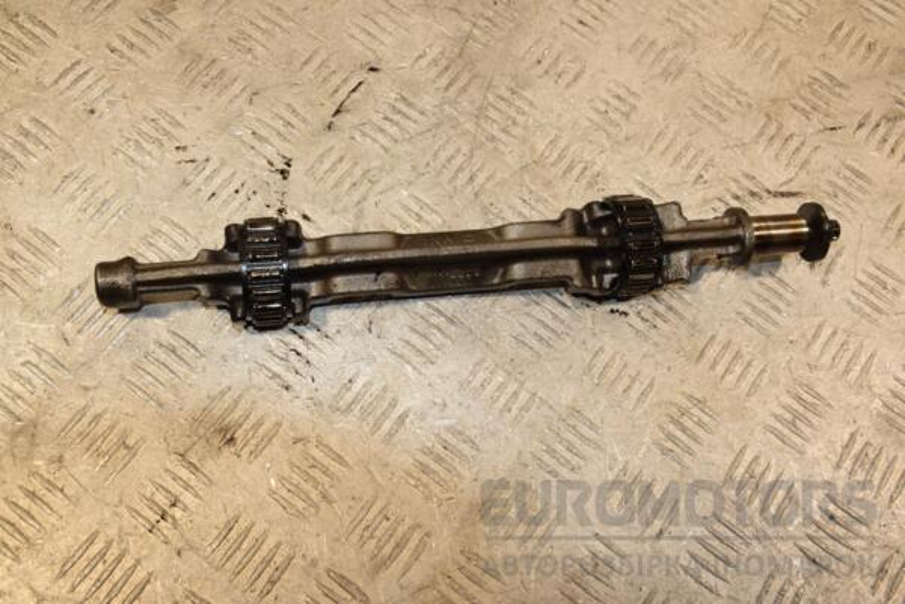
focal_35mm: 38
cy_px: 302
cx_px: 452
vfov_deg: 35.5
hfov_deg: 51.3
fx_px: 943
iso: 800
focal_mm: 25
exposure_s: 1/200
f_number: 9
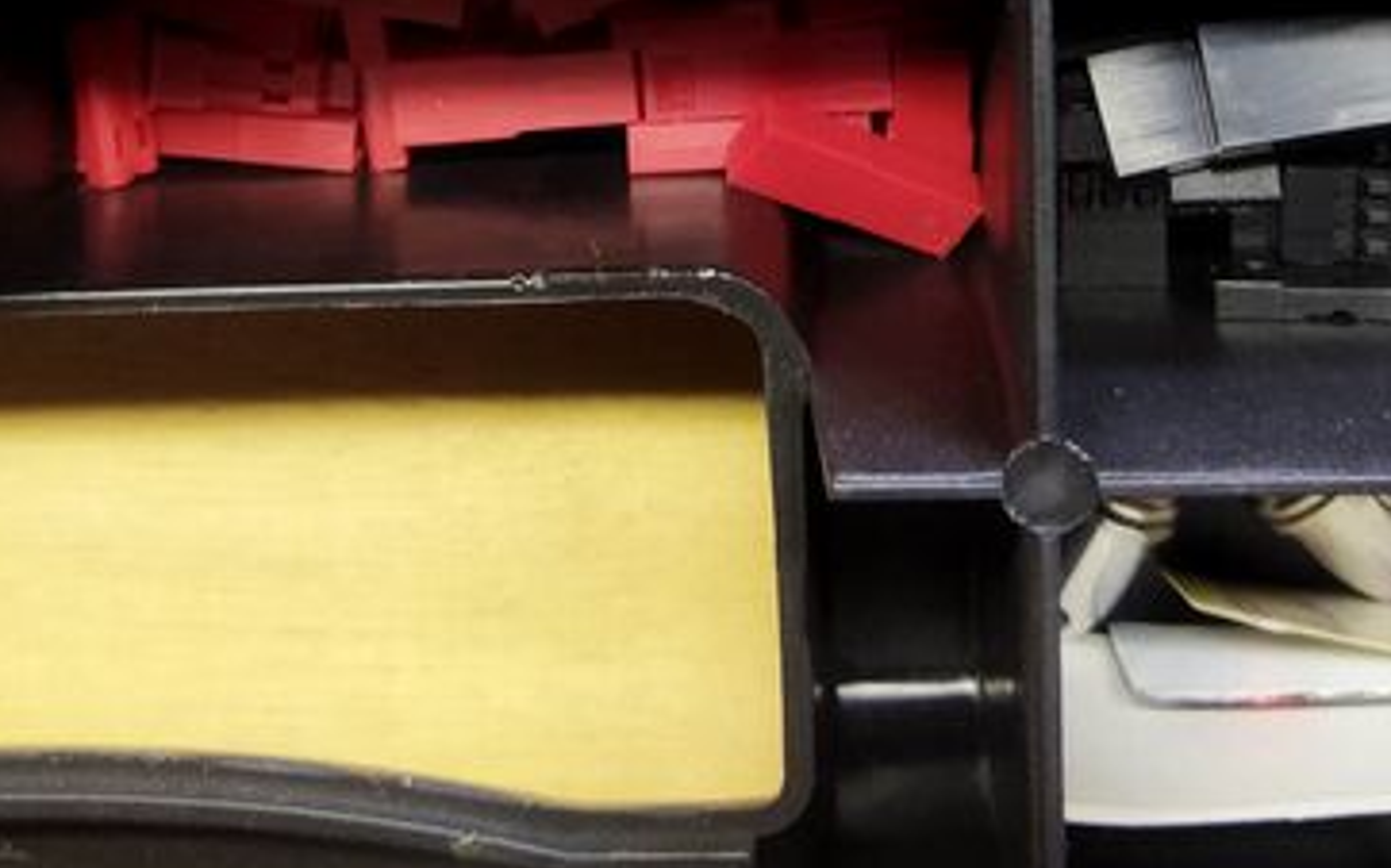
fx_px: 2994
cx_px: 795
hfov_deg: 26.1
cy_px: -384
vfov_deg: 15.4
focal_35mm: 79
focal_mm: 4.71
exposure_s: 1/33
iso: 234
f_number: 1.79
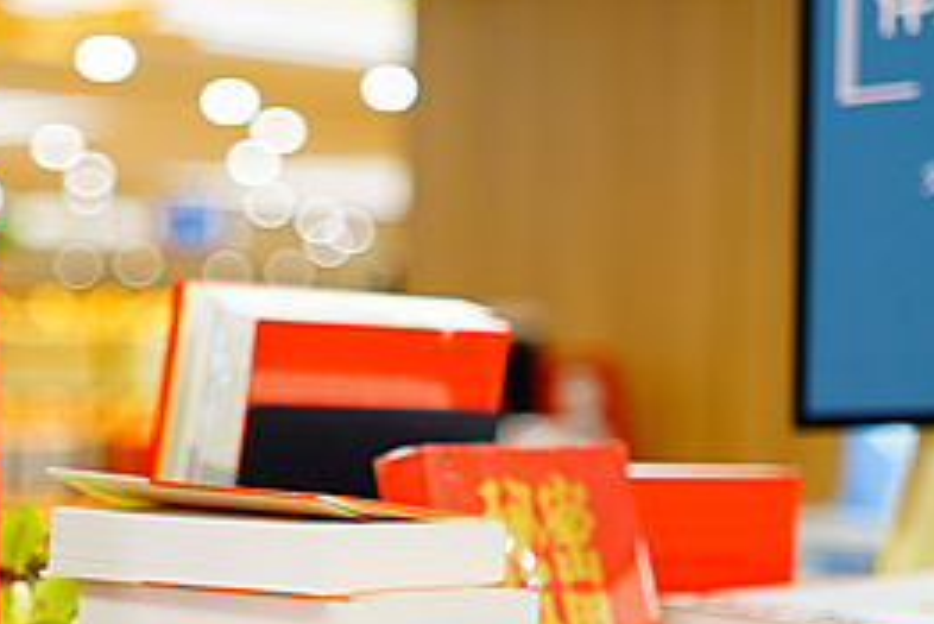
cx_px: 235
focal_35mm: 122
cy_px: 419
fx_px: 3167
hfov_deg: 16.7
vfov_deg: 11.2
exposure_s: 1/160
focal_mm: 40
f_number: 2
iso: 250
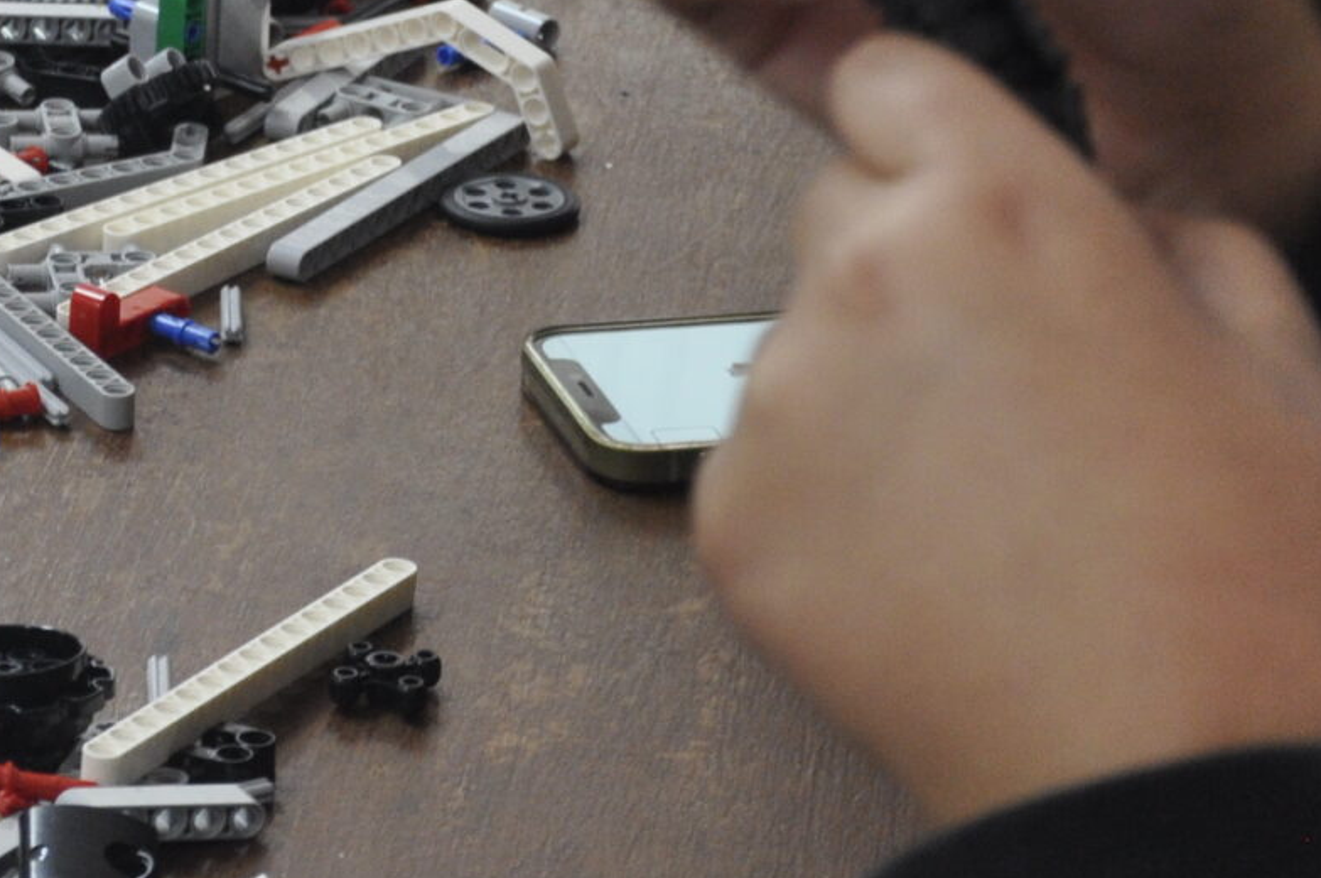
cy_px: 199
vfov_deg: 6.2
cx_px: -562
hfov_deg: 9.1
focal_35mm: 221
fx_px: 8086
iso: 800
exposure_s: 1/20
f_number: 4.8
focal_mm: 45
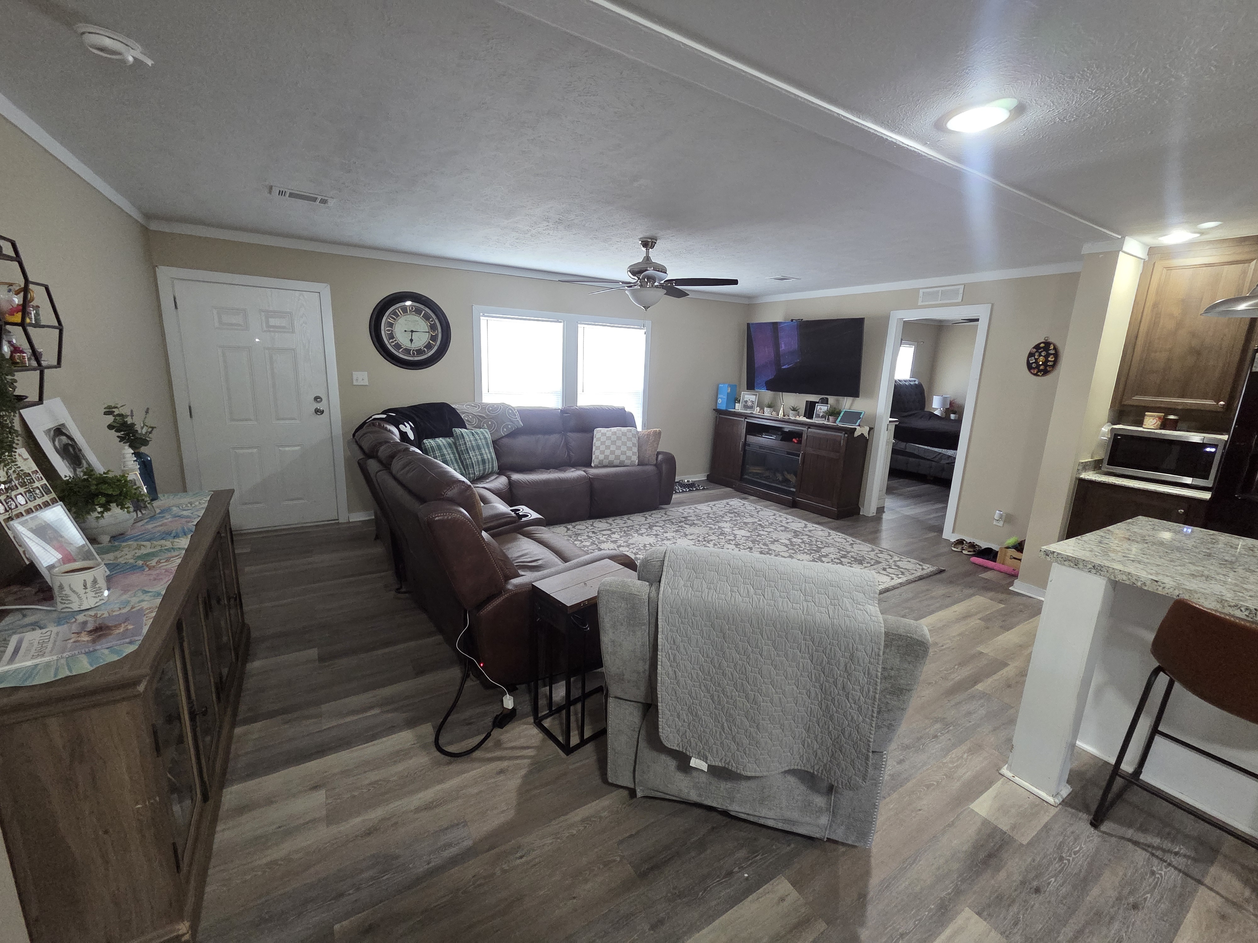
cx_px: 629
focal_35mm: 13
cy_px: 472
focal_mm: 2.2
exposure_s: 1/60
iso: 800
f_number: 2.2
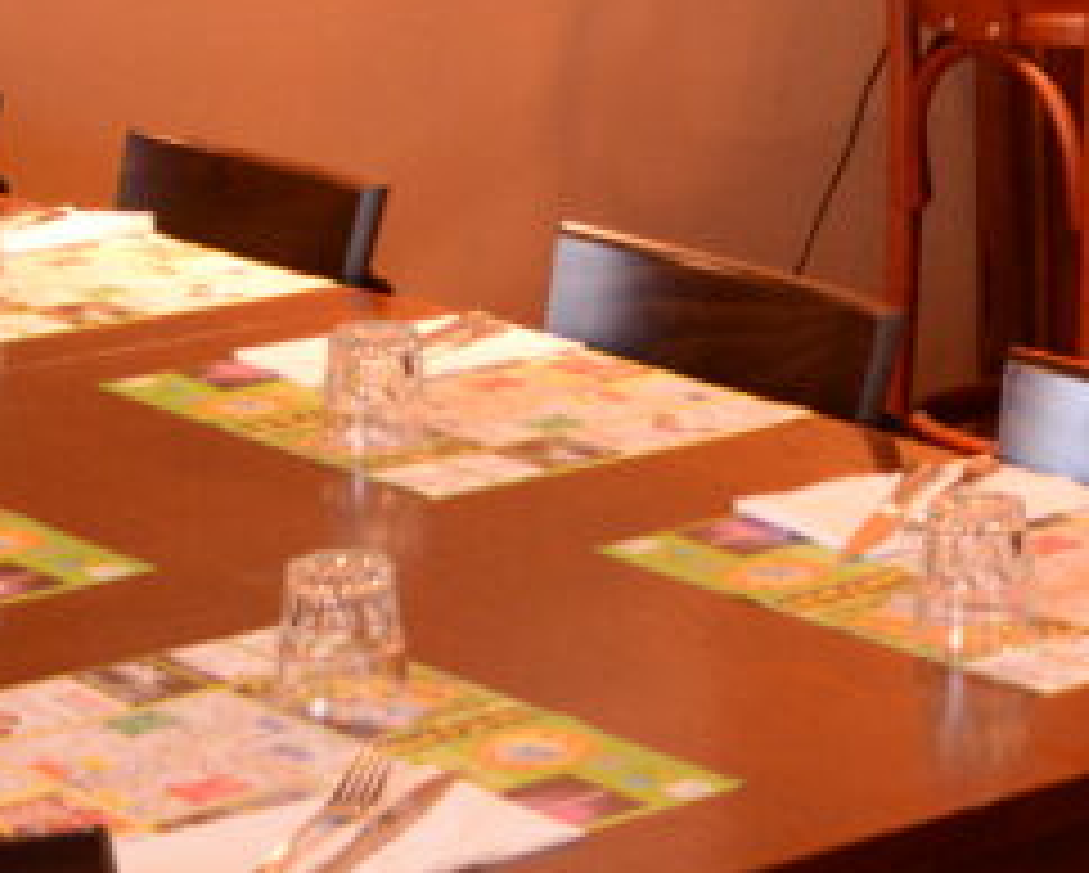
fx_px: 4871
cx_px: 1395
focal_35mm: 151
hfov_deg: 12.4
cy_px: -572
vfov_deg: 9.8
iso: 3200
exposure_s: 1/25
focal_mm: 38
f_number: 7.1
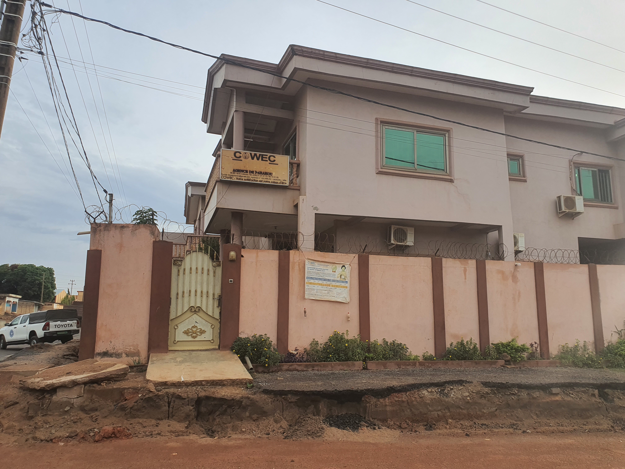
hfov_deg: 67.3
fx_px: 469
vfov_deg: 53.1
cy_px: 234
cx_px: 312
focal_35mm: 26
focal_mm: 4.3
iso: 50
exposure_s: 1/1076
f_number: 2.4
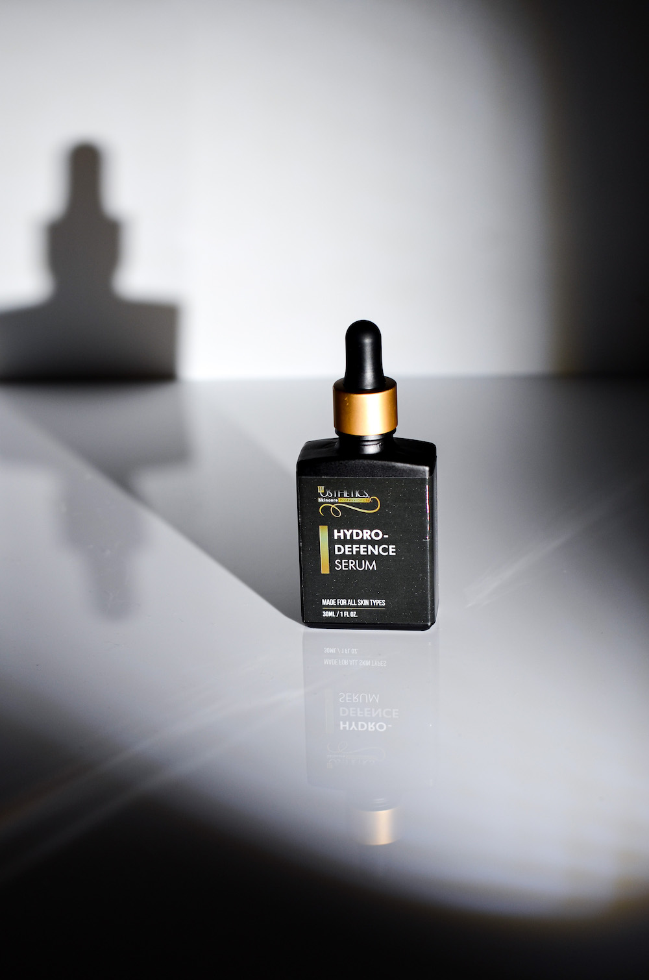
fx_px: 2037
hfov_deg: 18.1
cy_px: 490
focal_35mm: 75
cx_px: 324
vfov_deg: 27.0
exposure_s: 1/80
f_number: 4
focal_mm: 50
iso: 100
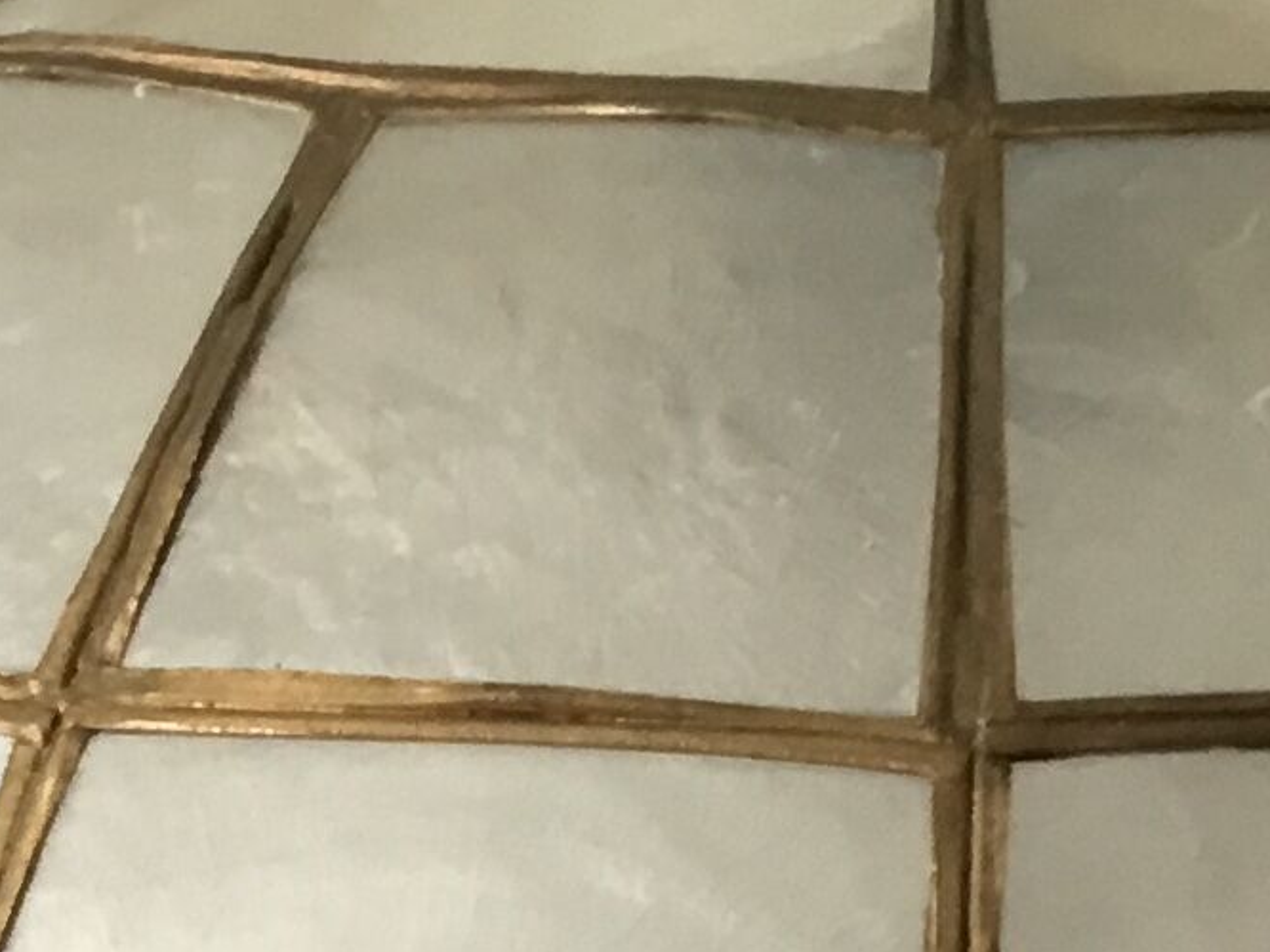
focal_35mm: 152
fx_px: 5575
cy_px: 1005
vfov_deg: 9.7
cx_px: 1331
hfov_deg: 12.8
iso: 80
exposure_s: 1/33
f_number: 2.4
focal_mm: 3.3
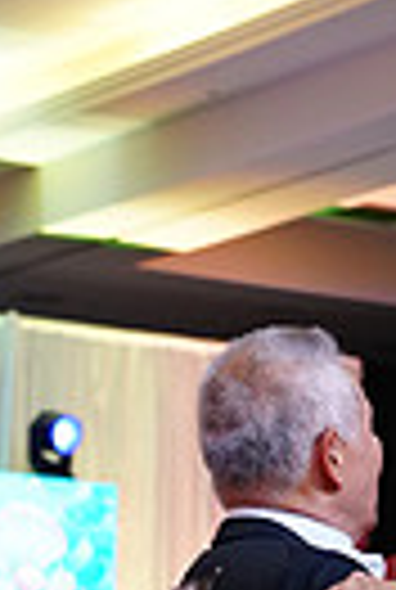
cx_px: 286
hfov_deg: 6.5
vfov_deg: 9.0
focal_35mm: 212
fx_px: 3479
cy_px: 1261
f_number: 4
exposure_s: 1/400
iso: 2500
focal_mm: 48
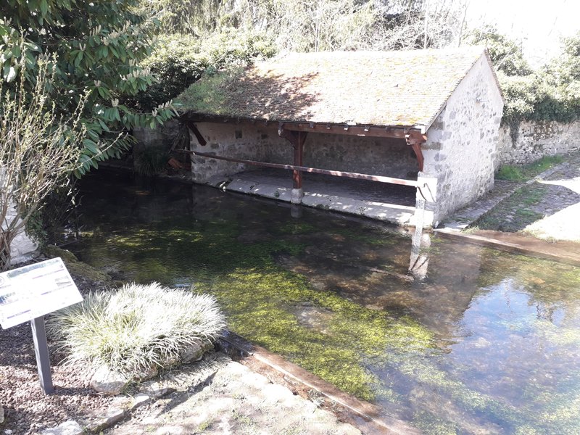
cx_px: 290
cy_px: 218
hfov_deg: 65.3
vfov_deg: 51.4
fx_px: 452
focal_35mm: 27
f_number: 1.9
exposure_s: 1/107
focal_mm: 3.6
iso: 40
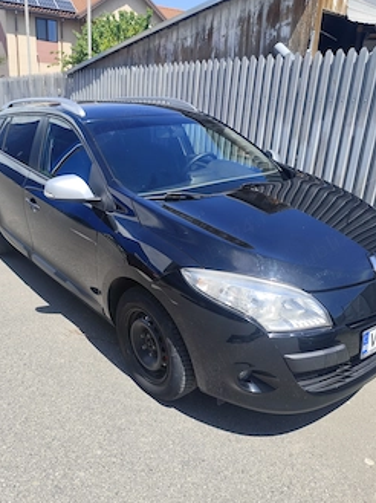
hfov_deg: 49.6
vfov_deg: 63.5
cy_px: 264
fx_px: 406
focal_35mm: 28
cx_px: 177
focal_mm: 6.14
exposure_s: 1/720
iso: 50
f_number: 1.65
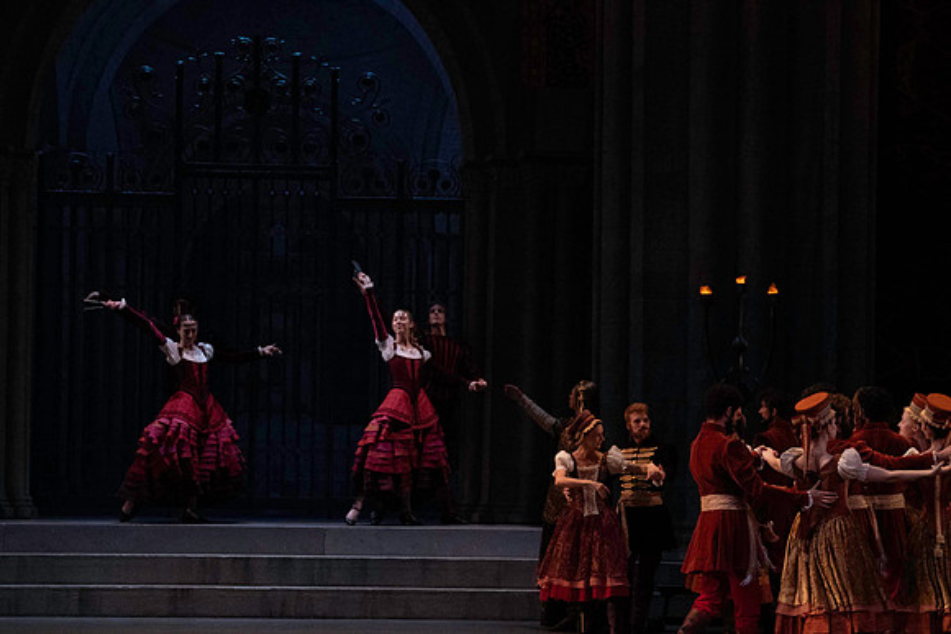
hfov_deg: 13.0
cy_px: 317
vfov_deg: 8.7
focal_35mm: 158
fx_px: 4175
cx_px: 476
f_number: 7.1
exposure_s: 1/400
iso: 12800
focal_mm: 158
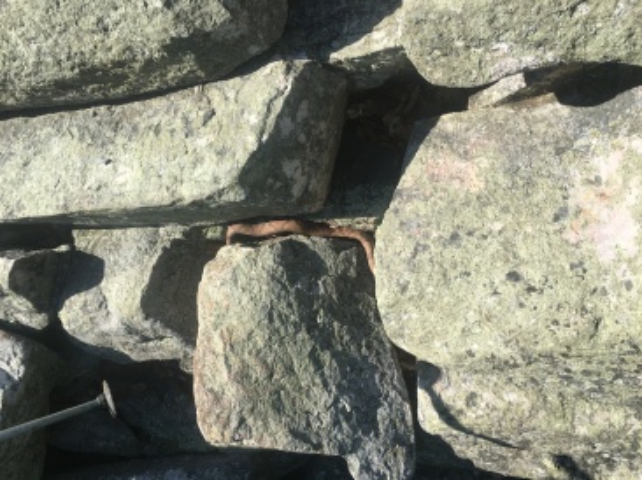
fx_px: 537
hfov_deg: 61.7
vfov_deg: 48.2
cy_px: 240
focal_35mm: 29
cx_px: 321
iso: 25
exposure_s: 1/974
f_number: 2.2
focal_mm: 4.15
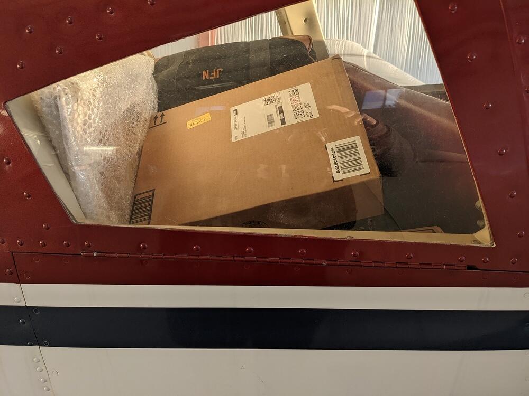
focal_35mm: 27
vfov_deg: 51.4
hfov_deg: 65.3
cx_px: 264
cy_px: 198
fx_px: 413
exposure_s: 1/229
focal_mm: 4.38
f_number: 1.73
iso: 40
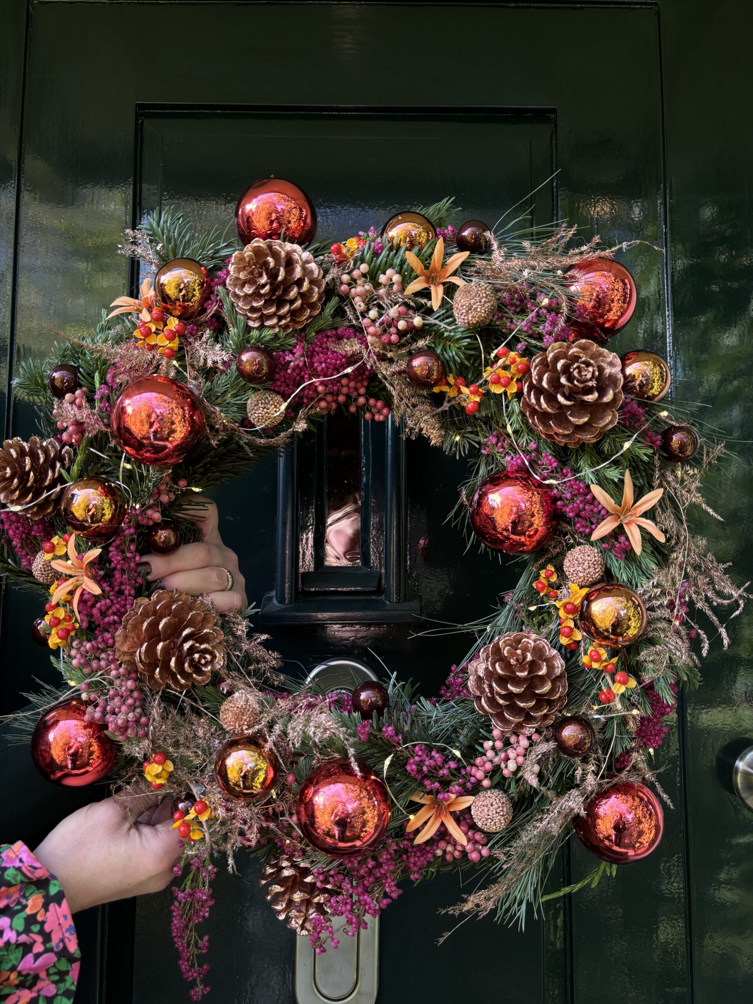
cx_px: 376
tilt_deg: +5.8
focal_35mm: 26
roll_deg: -0.5
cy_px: 502
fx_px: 754
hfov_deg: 53.1
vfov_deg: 67.3
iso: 50
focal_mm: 5.96
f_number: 1.6
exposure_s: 1/121
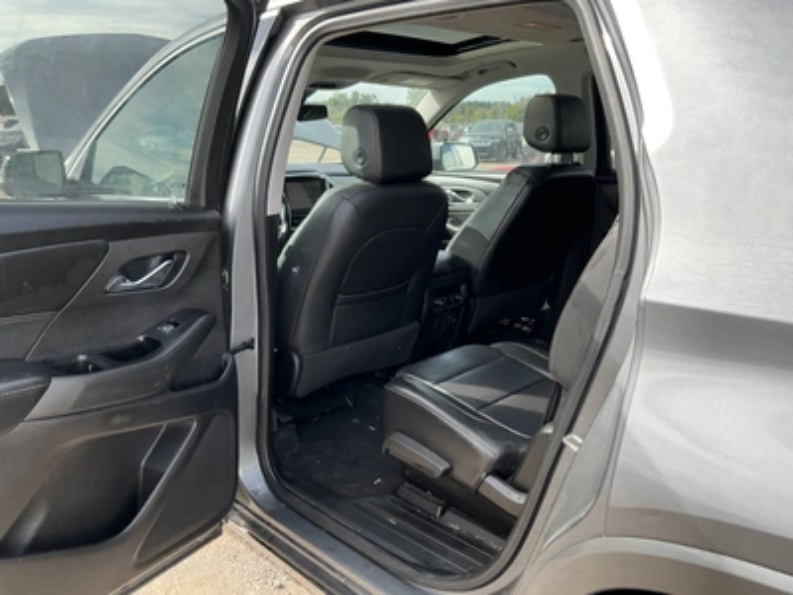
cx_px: 396
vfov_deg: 49.7
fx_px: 641
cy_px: 298
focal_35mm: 28
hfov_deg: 63.4
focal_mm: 3
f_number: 1.8
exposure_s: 1/289
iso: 25
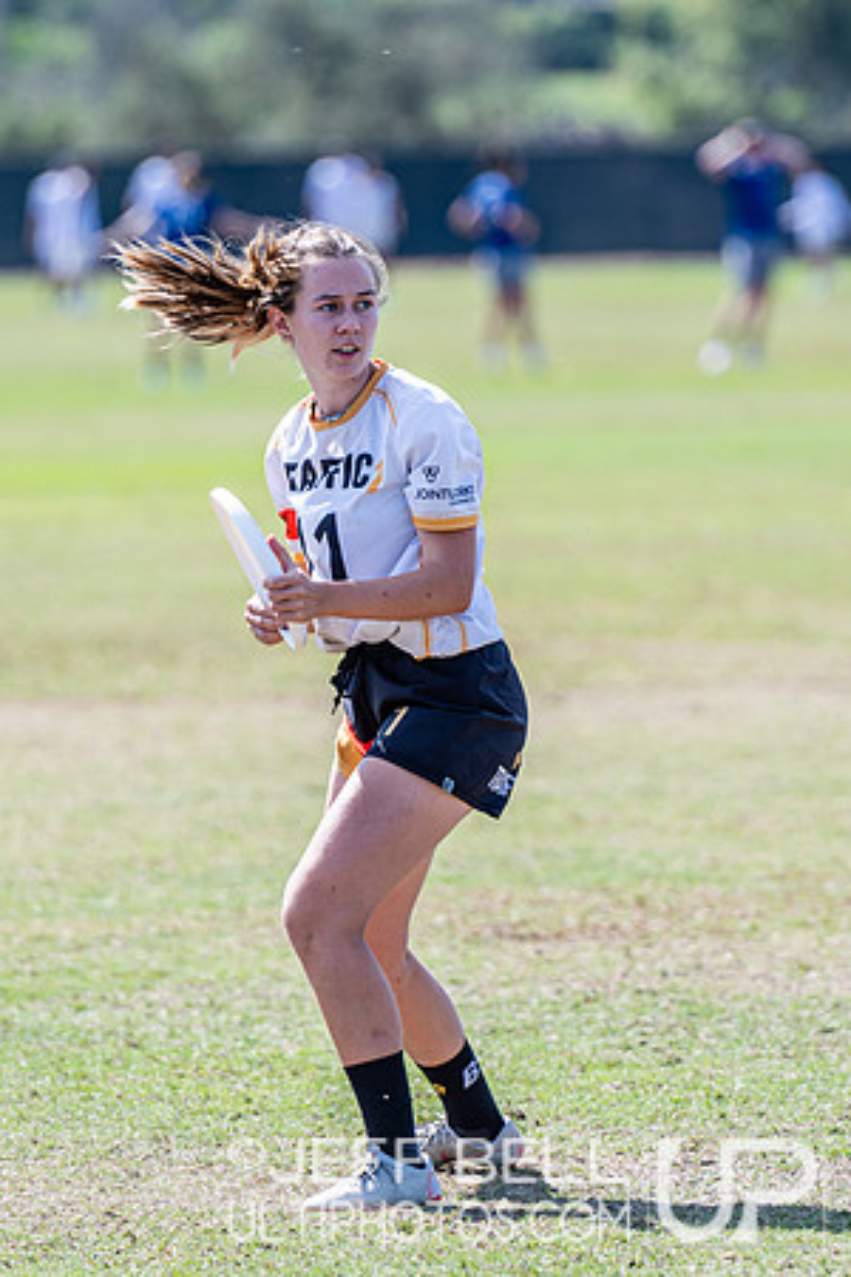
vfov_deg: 4.6
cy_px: 638
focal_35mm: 450
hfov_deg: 3.1
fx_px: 15955
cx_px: 426
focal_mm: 200
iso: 100
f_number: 3.2
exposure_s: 1/800
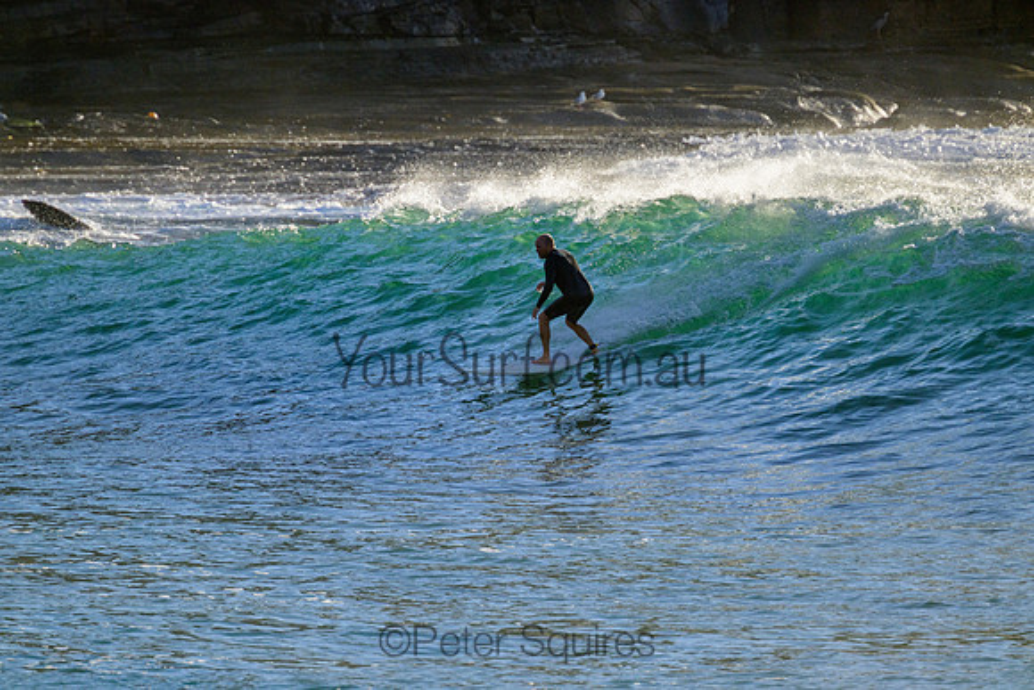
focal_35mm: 800
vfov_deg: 1.7
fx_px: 22982
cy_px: 345
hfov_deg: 2.6
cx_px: 517
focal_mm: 800
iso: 900
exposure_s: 1/2000
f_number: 11
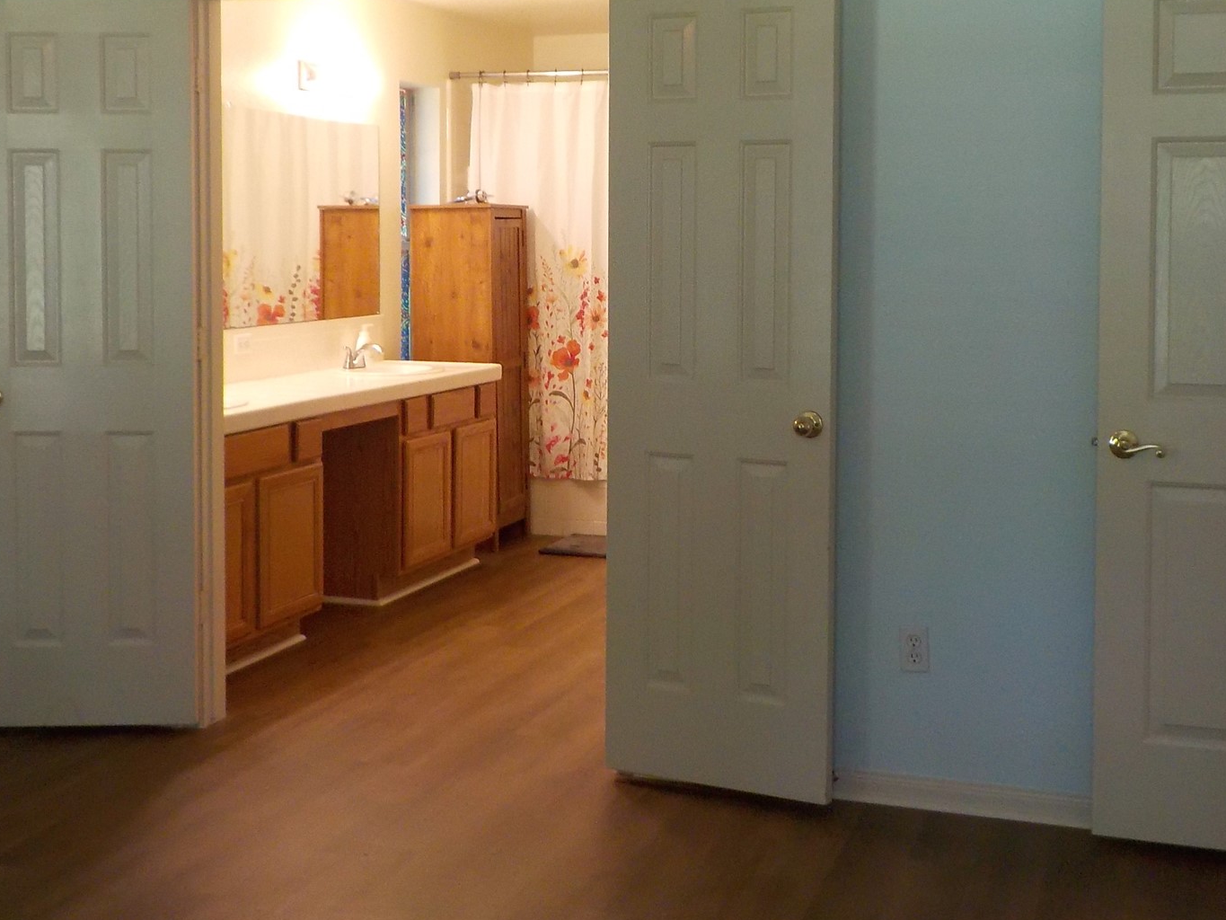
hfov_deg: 42.1
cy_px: 292
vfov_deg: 31.9
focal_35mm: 45
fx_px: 1594
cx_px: 640
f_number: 3.3
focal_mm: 4.1
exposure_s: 1/30
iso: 250
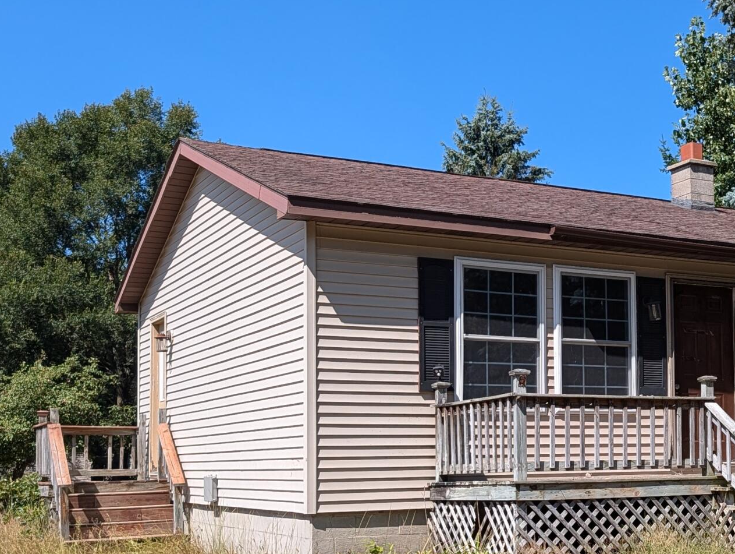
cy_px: 375
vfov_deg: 25.6
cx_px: 703
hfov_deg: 31.6
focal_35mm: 57
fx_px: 1212
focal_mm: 6.9
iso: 21
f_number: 1.68
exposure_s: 1/897
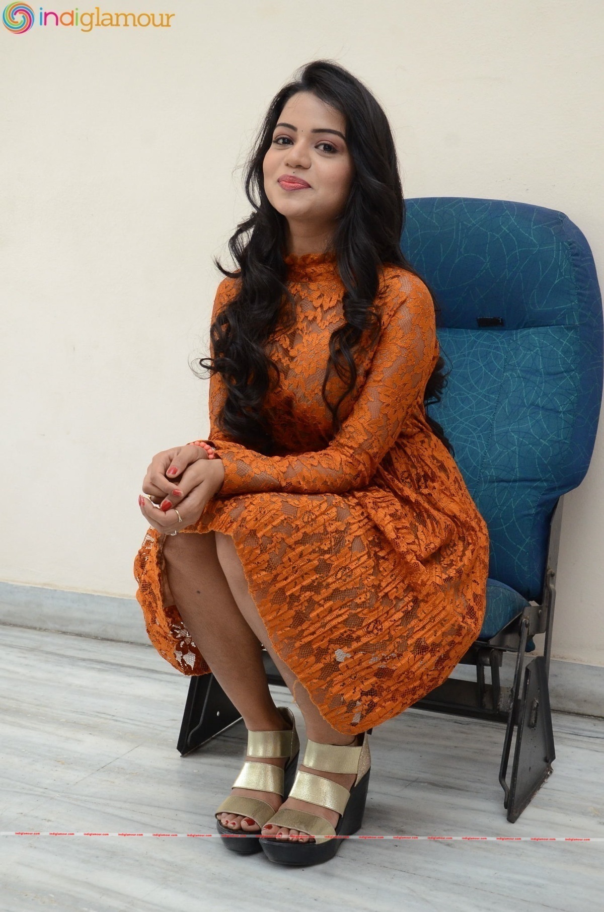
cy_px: 456
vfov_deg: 37.9
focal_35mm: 52
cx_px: 302
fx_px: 1327
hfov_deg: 25.6
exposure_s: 1/125
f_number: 5.6
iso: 1600
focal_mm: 35
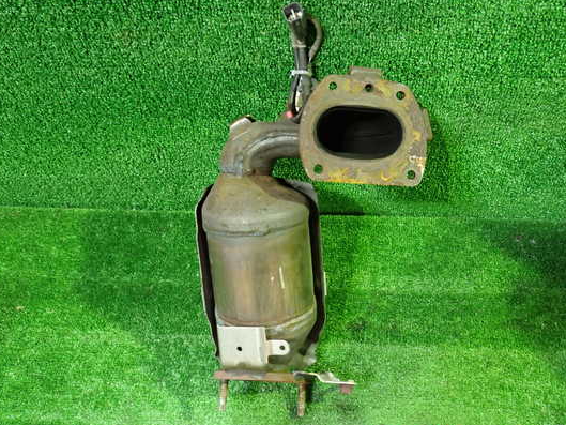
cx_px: 290
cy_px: 211
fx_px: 556
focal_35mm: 34
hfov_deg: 53.9
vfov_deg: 41.8
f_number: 2.3
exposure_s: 1/30
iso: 640
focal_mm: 5.4
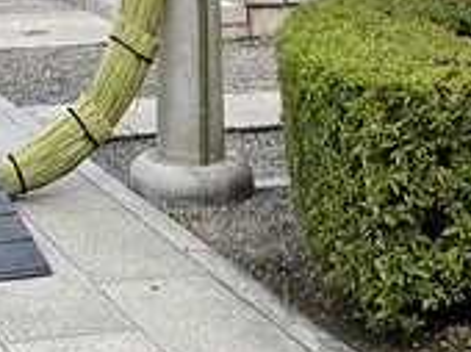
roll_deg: -2.3
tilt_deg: +0.9
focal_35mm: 101
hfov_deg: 19.4
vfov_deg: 13.4
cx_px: 144
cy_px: -238
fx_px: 1372
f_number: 1.8
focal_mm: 3
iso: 16
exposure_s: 1/962
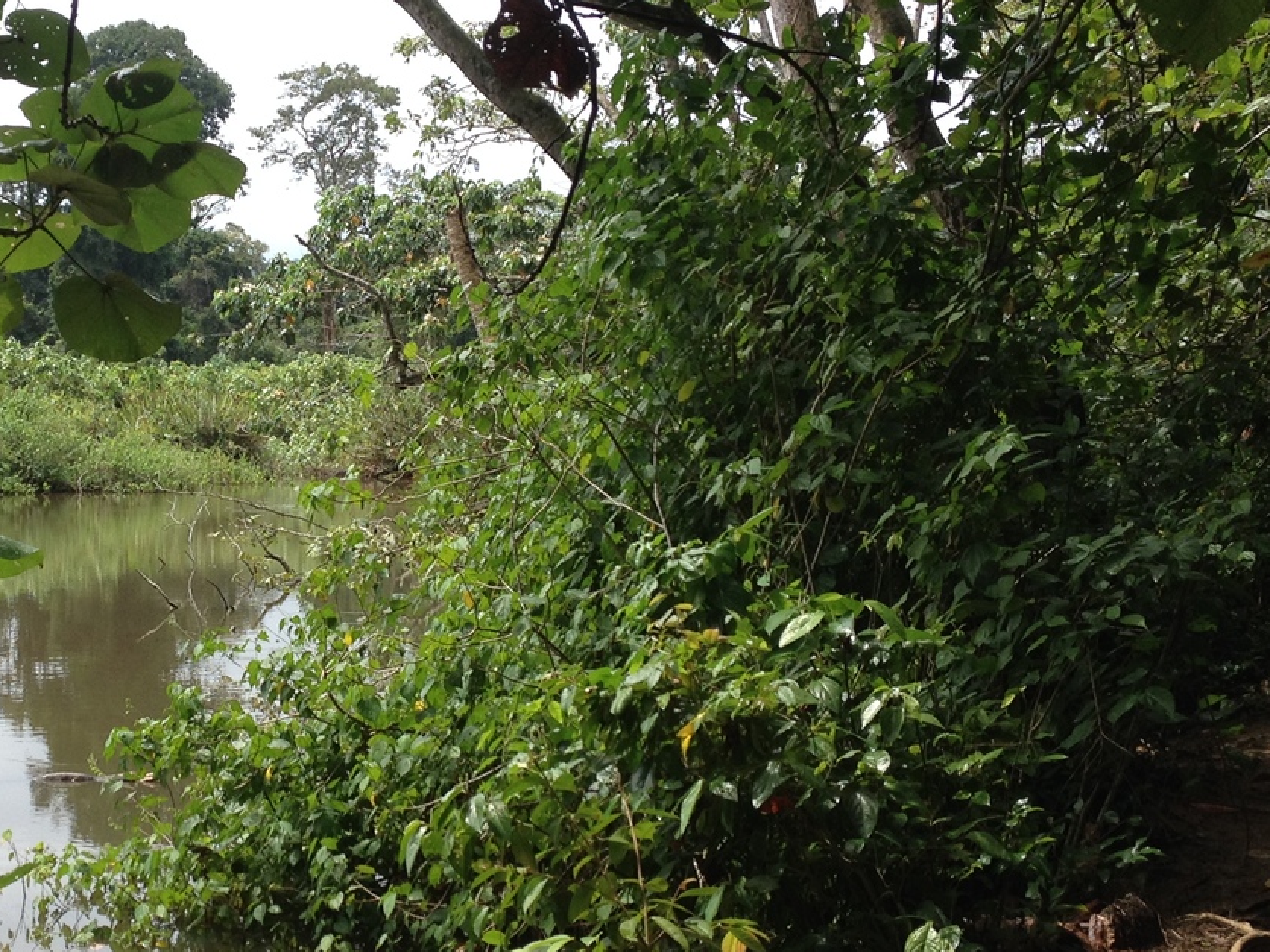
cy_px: 489
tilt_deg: -6.1
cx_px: 313
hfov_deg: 28.5
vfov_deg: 21.9
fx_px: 2458
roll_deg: -0.5
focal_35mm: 67
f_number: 2.4
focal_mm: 4.28
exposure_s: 1/824
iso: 50
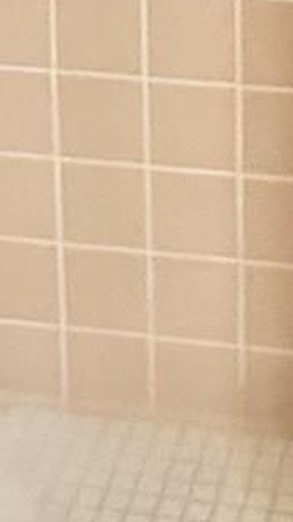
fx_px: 1576
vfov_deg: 16.9
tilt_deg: -9.6
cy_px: -285
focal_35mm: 114
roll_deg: -0.5
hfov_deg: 10.6
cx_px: 227
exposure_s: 1/60
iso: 1250
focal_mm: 2.22
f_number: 2.2
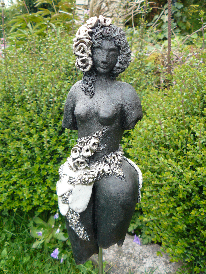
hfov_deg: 39.7
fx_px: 286
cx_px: 103
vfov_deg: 51.4
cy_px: 137
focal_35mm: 36
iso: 125
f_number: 2.8
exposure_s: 1/30
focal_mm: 6
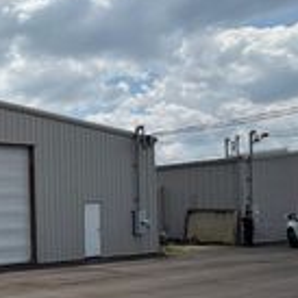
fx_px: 438
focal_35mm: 45
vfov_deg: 36.8
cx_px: -196
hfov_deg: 24.3
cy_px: 219
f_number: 2.2
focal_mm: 2.22
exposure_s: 1/1259
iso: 20
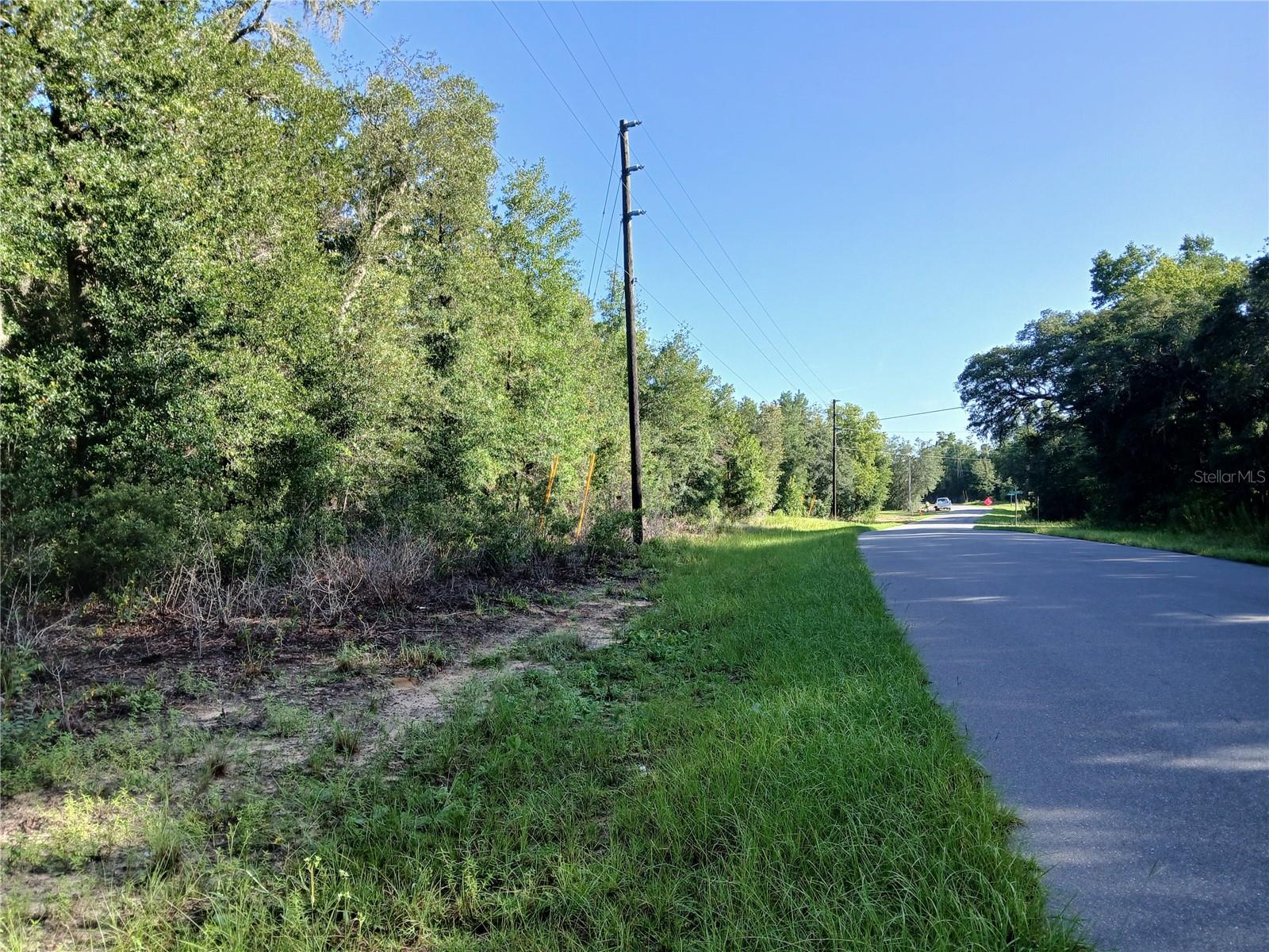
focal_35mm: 26
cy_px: 476
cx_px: 634
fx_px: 953
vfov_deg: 53.1
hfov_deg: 67.3
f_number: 1.8
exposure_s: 1/260
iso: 20
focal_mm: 3.98
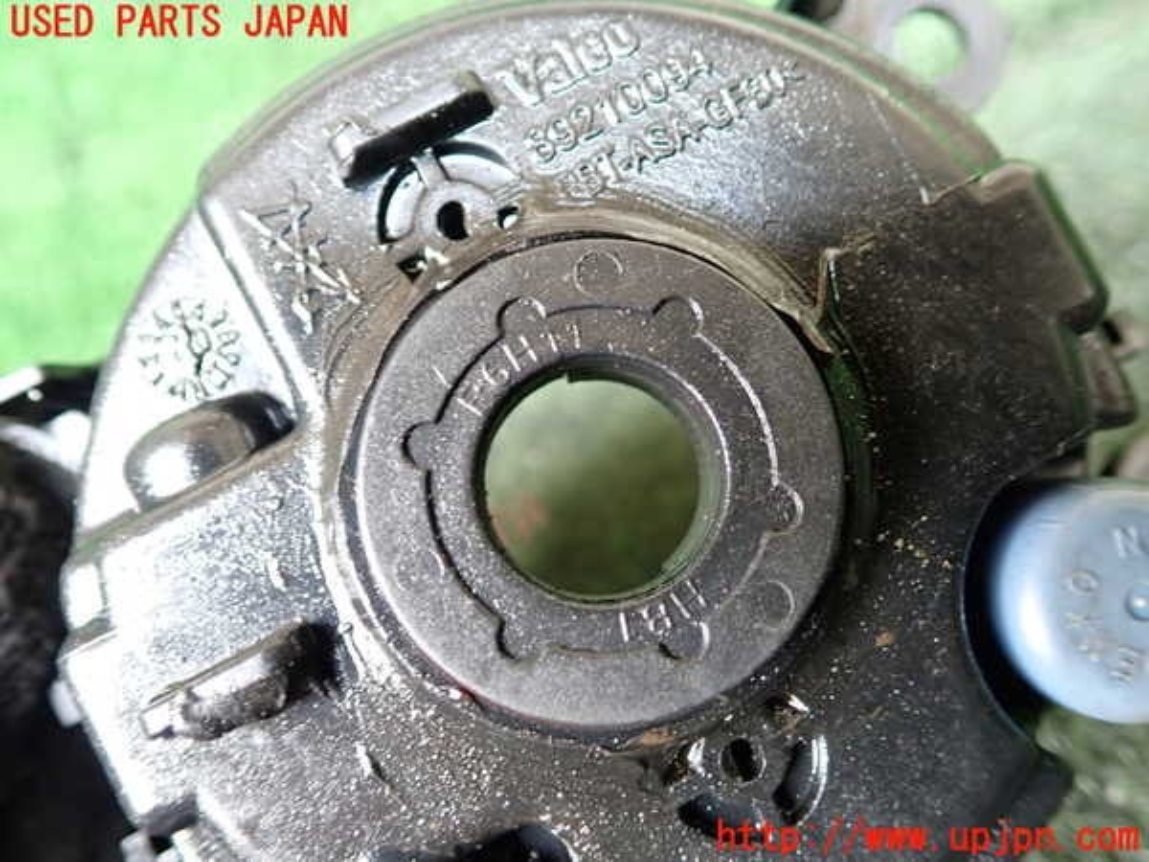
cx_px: 574
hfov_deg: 60.0
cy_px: 431
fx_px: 996
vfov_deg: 46.8
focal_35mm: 30
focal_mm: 5.4
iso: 250
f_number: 2.3
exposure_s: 1/30
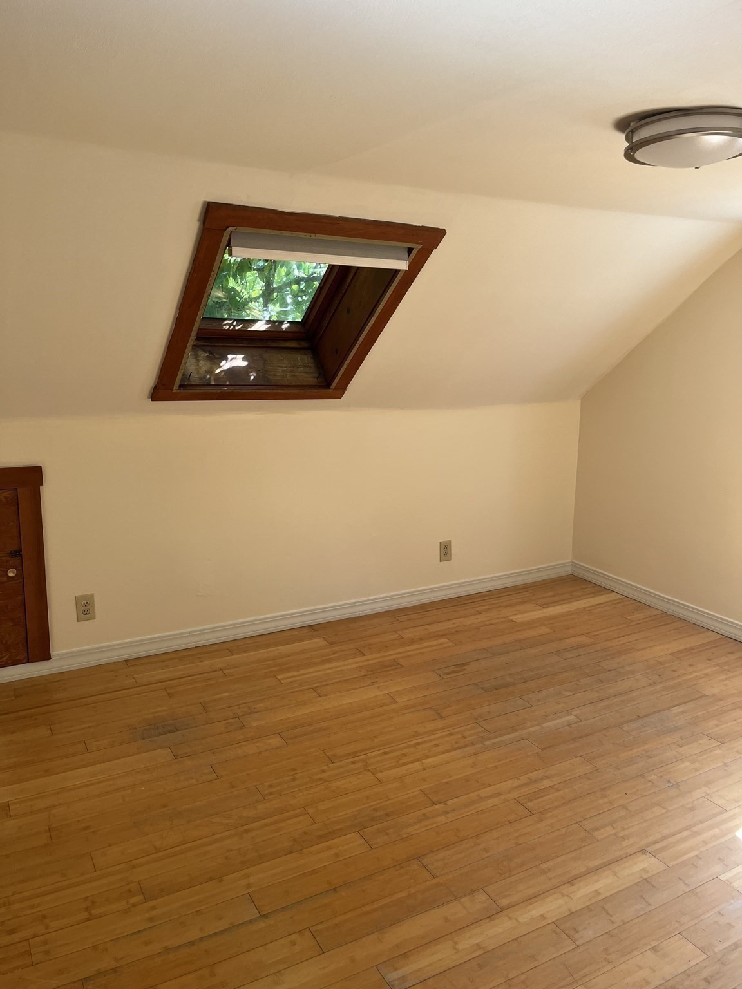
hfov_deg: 53.1
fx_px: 743
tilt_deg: -11.3
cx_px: 371
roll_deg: +0.9
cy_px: 494
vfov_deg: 67.3
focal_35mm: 26
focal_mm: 5.1
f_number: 1.6
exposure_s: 1/122
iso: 64
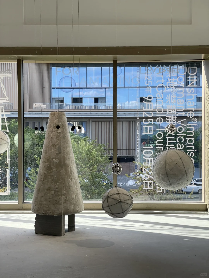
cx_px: 104
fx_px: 419
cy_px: 139
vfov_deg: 36.8
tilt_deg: +0.1
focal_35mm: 52
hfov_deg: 28.0
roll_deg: +0.8
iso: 25
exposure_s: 1/195
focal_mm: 6
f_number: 2
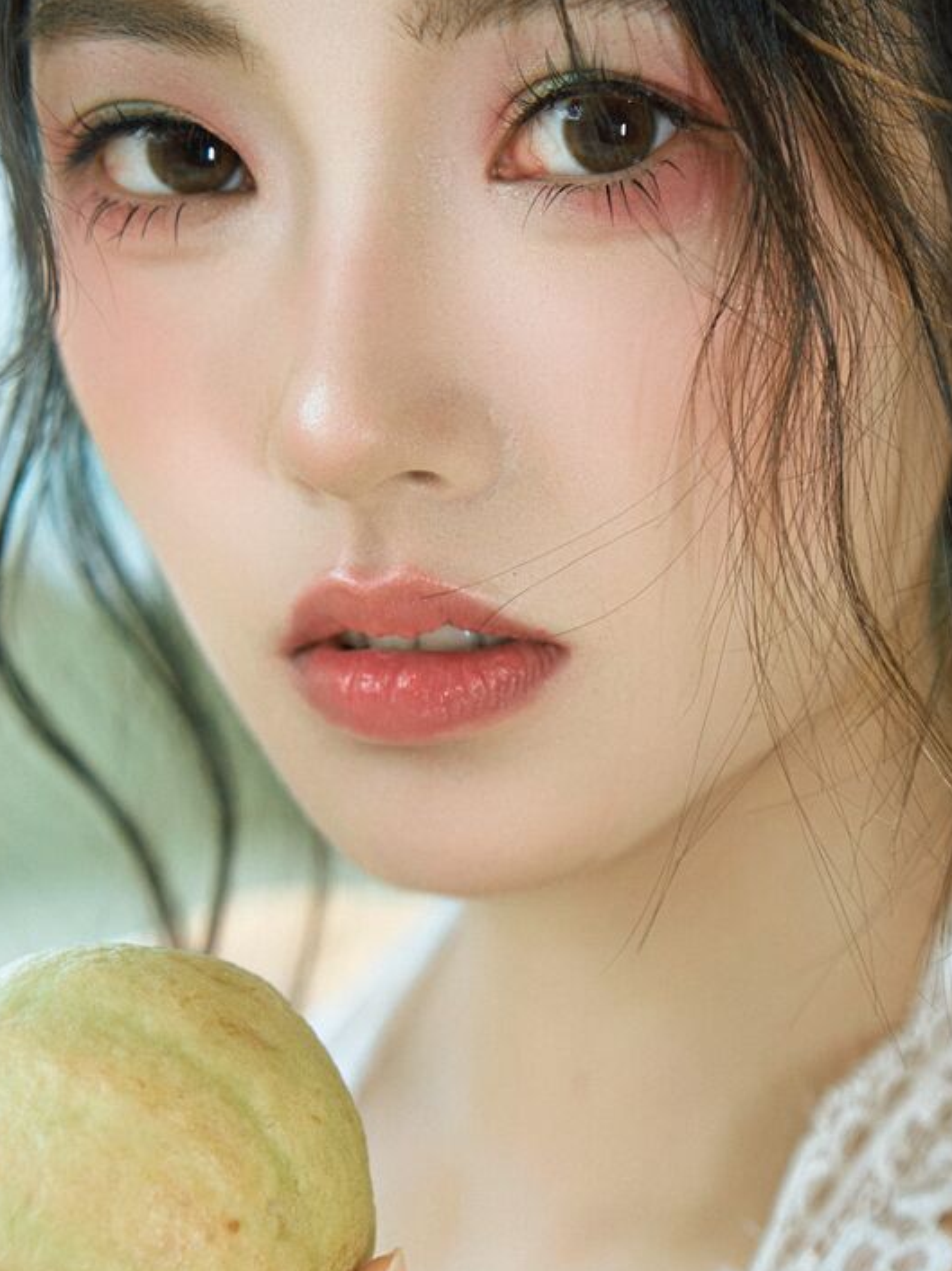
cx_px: 513
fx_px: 6568
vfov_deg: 11.0
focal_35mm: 179
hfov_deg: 8.3
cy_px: 911
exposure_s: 1/250
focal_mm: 73
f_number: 2.8
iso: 400
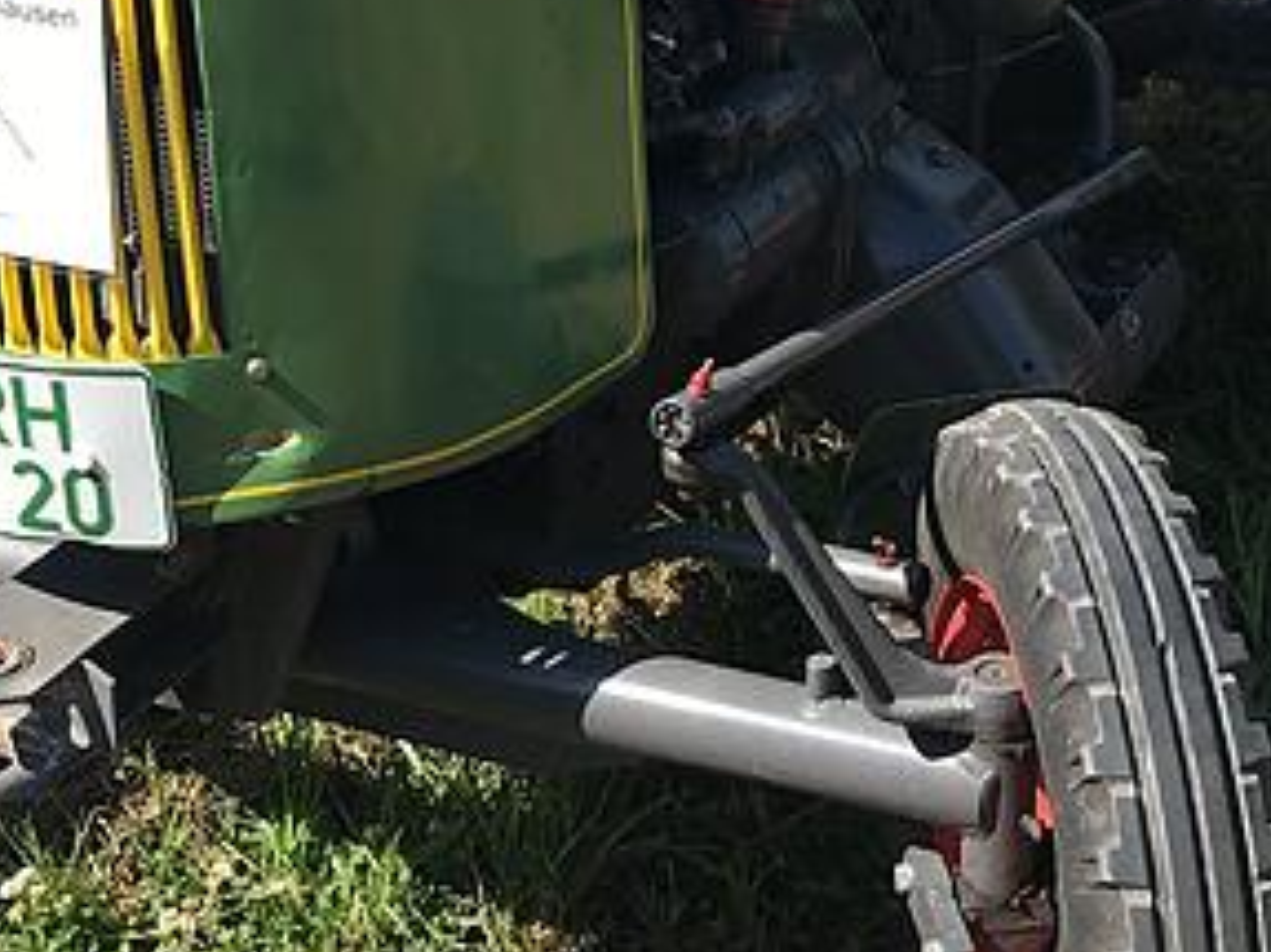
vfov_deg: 18.5
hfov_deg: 24.8
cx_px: 930
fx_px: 2863
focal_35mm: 78
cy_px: 53
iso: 20
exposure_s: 1/1153
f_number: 1.8
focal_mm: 3.99
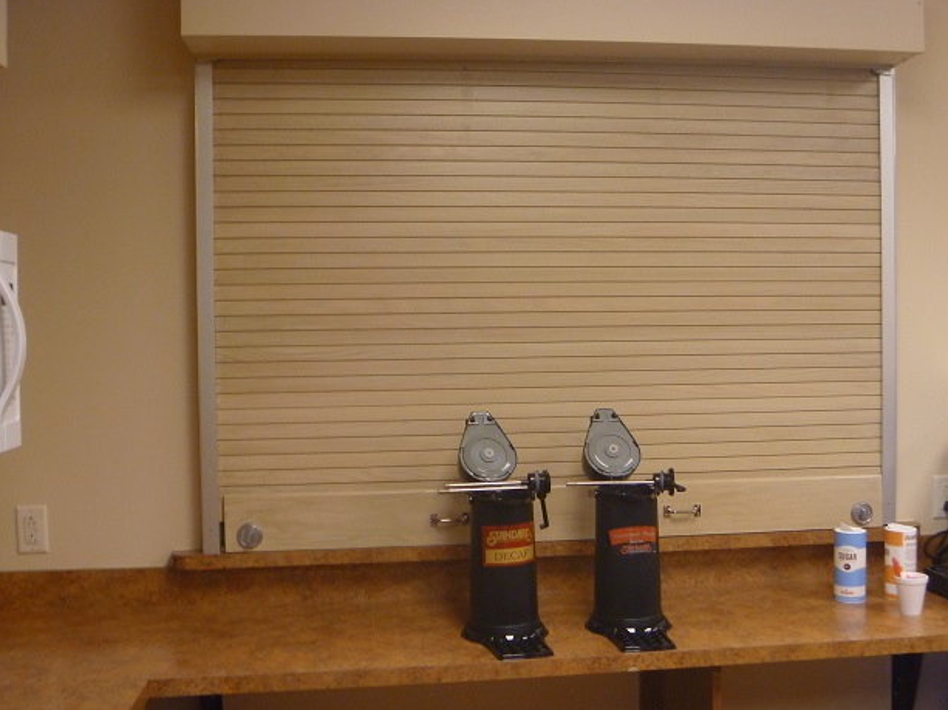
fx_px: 1095
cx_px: 538
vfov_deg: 35.9
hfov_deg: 46.7
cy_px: 363
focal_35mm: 40
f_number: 3.5
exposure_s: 1/30
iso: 250
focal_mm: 6.3
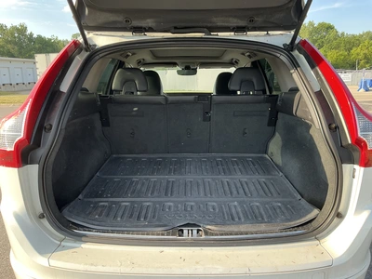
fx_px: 301
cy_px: 140
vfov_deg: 49.7
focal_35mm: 28
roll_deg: +1.7
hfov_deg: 63.4
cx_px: 186
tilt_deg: -11.6
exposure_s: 1/191
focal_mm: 3
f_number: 1.8
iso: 25
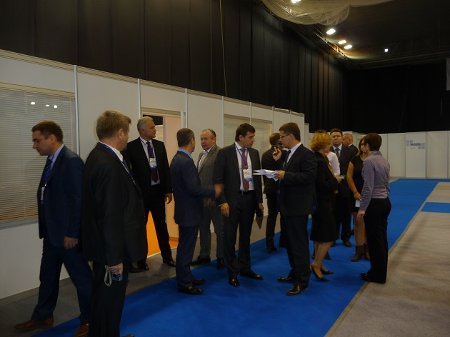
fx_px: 364
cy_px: 168
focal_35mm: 28
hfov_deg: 63.5
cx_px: 225
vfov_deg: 49.7
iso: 100
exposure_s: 1/30
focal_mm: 4.7
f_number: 3.3
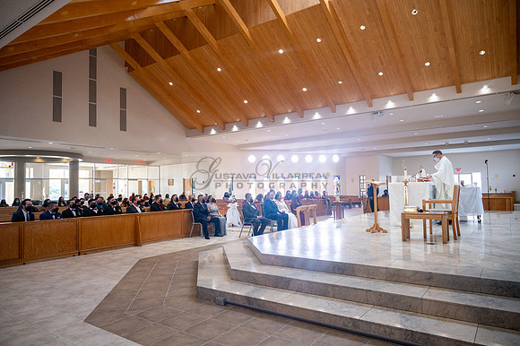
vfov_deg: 53.1
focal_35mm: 24
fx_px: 346
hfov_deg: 73.8
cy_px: 173
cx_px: 260
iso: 1600
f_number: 4
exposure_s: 1/200
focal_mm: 24
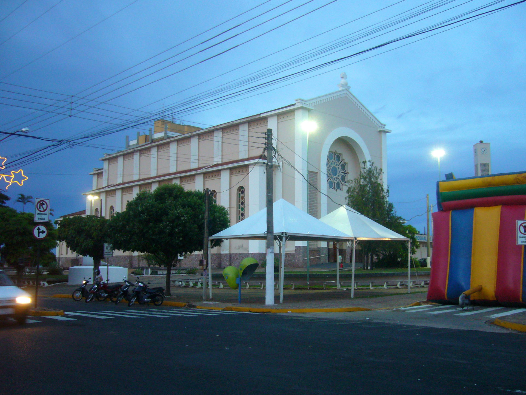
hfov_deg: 52.6
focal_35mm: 35
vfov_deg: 40.7
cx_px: 263
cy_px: 198
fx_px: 532
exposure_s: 1/15
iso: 200
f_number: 2.8
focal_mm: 5.8
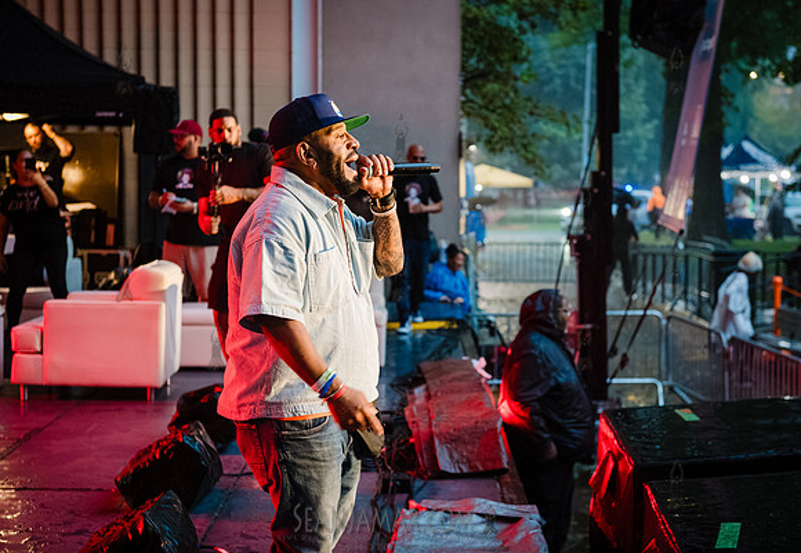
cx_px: 429
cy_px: 267
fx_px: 1496
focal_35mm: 67
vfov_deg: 20.9
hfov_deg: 30.0
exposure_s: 1/200
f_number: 3.5
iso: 6400
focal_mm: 62
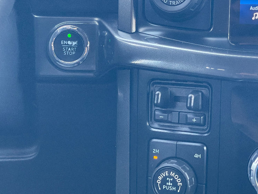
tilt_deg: -13.5
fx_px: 537
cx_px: 144
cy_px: 94
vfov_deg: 20.4
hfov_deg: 27.0
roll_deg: +0.1
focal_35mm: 72
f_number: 2
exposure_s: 1/94
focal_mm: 6
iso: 250
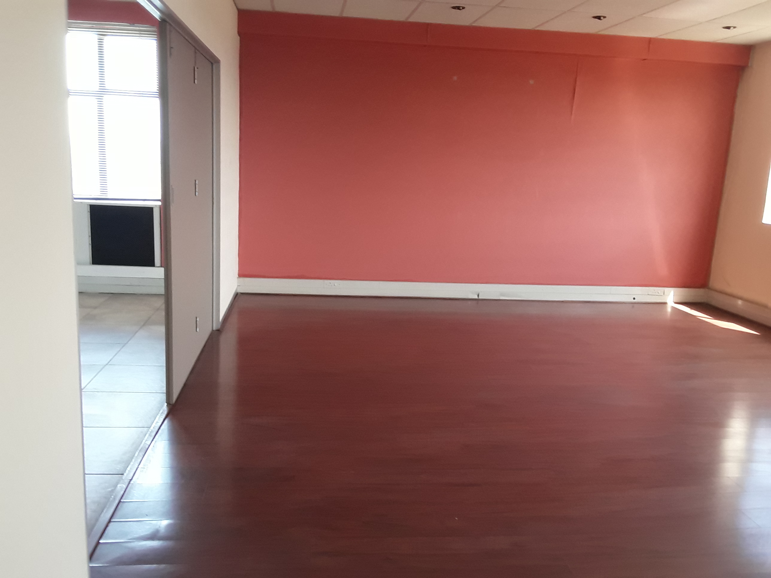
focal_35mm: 30
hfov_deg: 60.0
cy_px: 289
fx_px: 668
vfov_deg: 46.8
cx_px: 386
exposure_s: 1/50
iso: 100
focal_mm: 2.2
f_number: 1.9
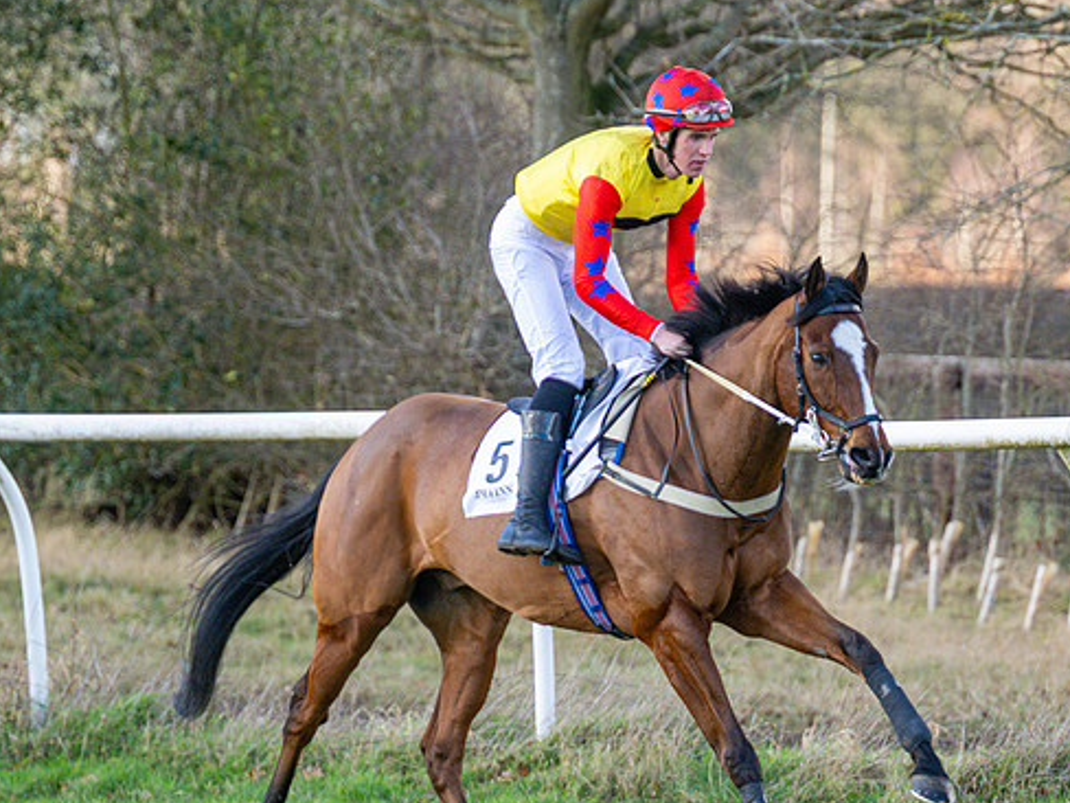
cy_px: 540
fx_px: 11684
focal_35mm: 378
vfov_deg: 3.9
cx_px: 635
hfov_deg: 5.2
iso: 800
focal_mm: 165
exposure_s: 1/1000
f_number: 4
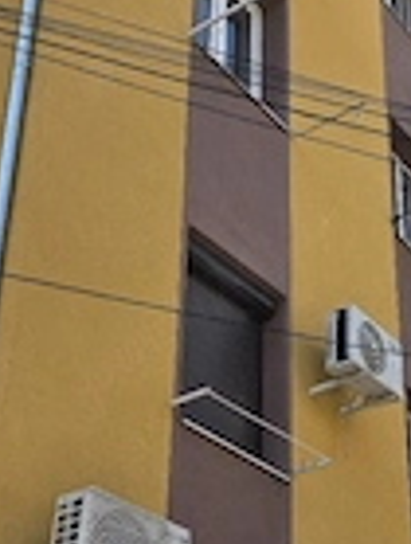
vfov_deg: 29.2
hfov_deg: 22.2
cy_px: 348
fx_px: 1040
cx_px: 282
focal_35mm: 66
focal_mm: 6.3
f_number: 1.7
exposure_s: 1/2500
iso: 80
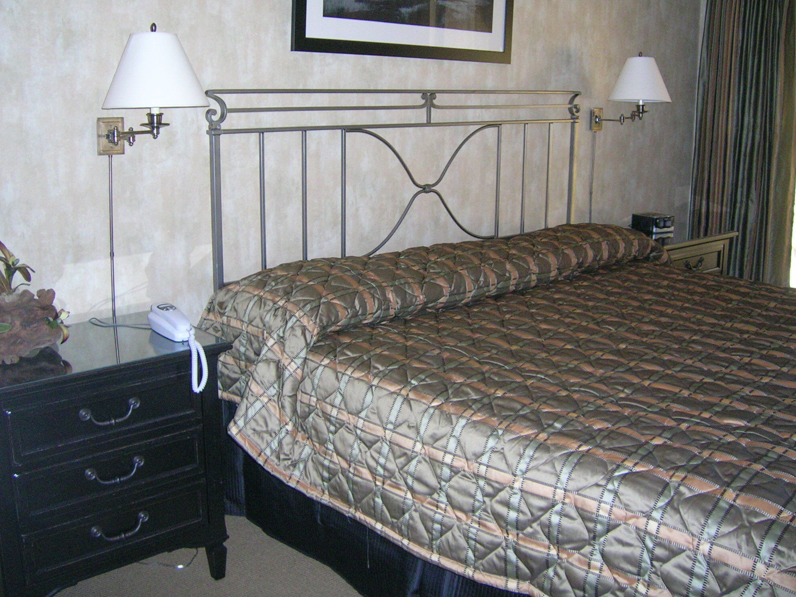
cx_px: 407
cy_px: 291
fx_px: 828
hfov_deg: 51.4
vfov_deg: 39.7
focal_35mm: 36
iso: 200
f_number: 2.8
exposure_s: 1/60.1
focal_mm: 5.4
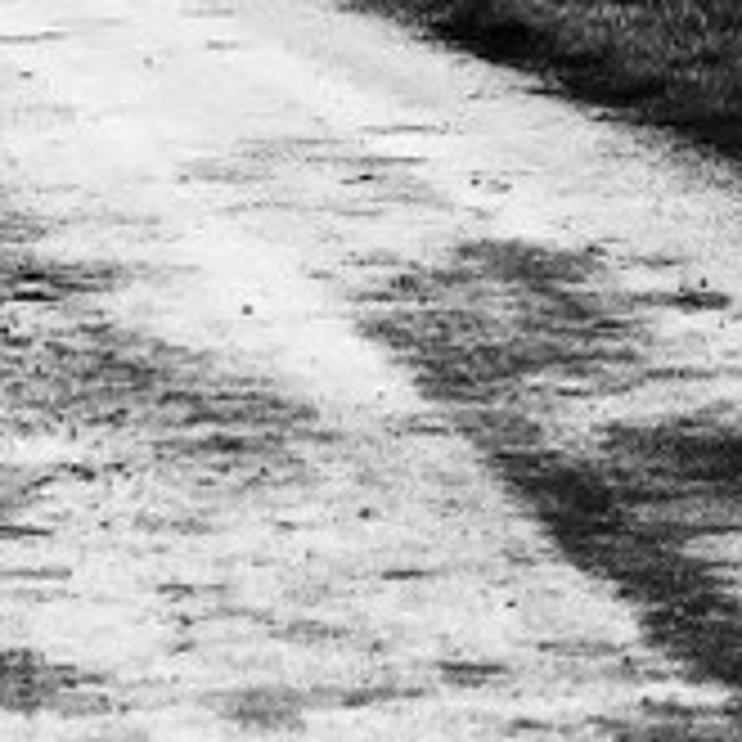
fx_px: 7009
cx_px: -1453
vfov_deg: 6.1
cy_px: 375
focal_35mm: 289
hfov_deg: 5.7
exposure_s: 1/40
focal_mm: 35
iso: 400
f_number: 2.8
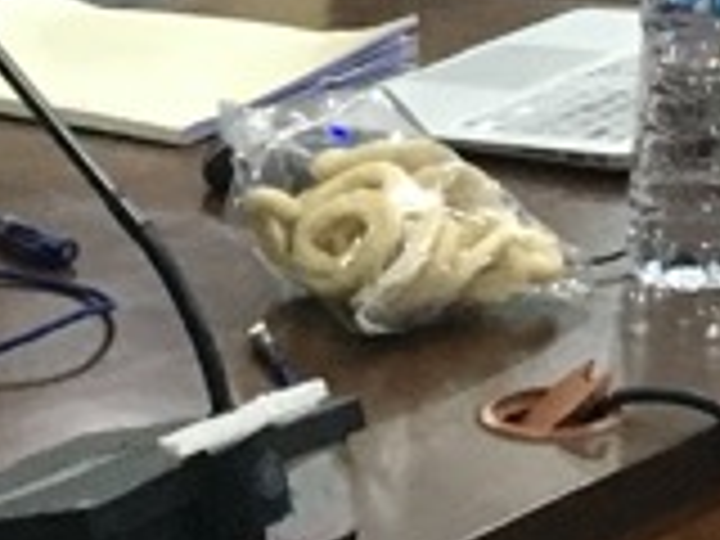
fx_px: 3869
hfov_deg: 10.2
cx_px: 1179
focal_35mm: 186
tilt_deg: -0.2
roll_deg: -1.6
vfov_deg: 7.2
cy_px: -1010
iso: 200
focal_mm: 4.15
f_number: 2.2
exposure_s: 1/33
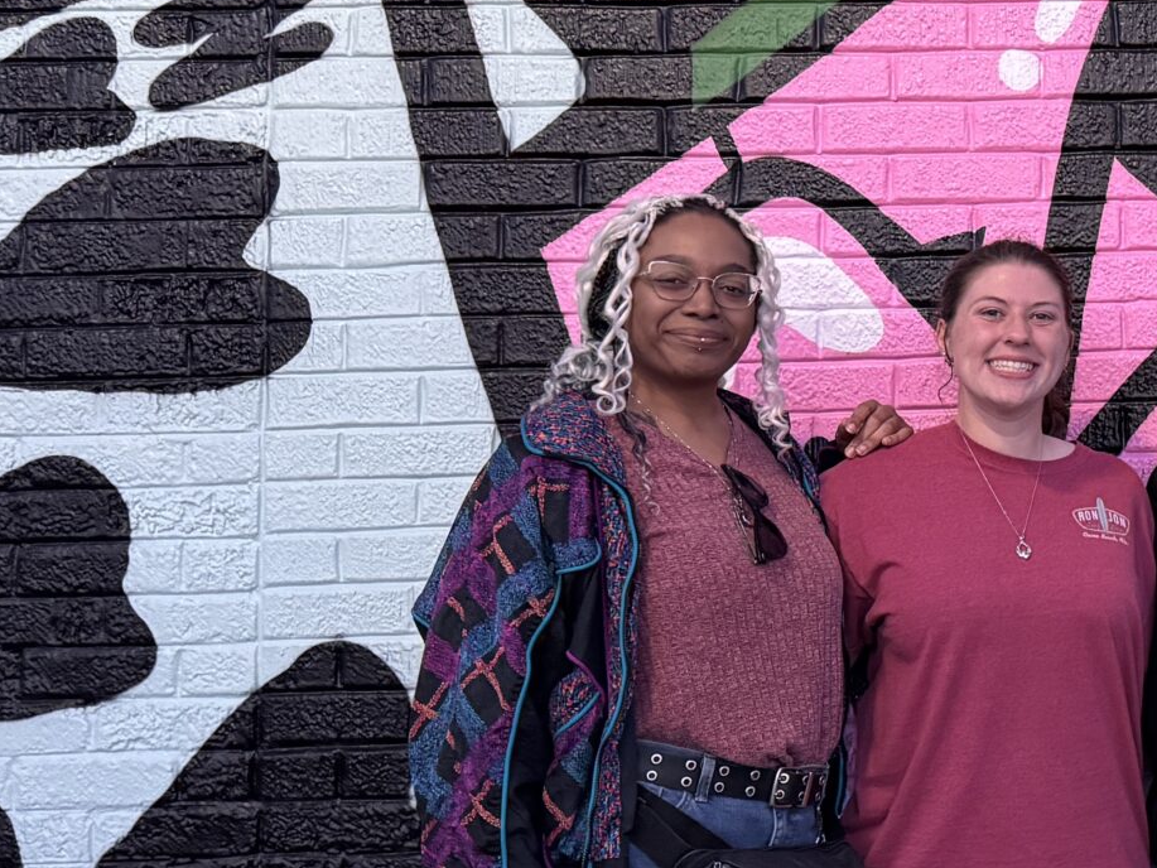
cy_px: 344
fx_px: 2240
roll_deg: +1.3
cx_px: 1369
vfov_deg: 21.9
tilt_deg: +6.6
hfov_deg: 26.0
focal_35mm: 67
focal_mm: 6.76
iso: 500
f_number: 1.78
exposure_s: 1/60
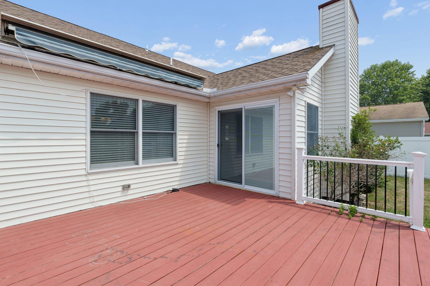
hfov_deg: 95.0
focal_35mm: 16
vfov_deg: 72.0
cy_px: 143
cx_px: 215
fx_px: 197
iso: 100
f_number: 8
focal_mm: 11
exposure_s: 1/320
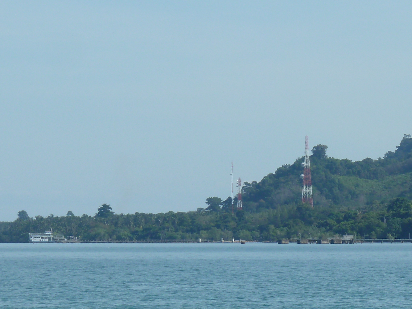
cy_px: 224
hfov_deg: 6.6
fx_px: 3571
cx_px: 261
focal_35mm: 300
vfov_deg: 5.0
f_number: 5.6
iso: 80
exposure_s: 1/500
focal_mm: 24.1
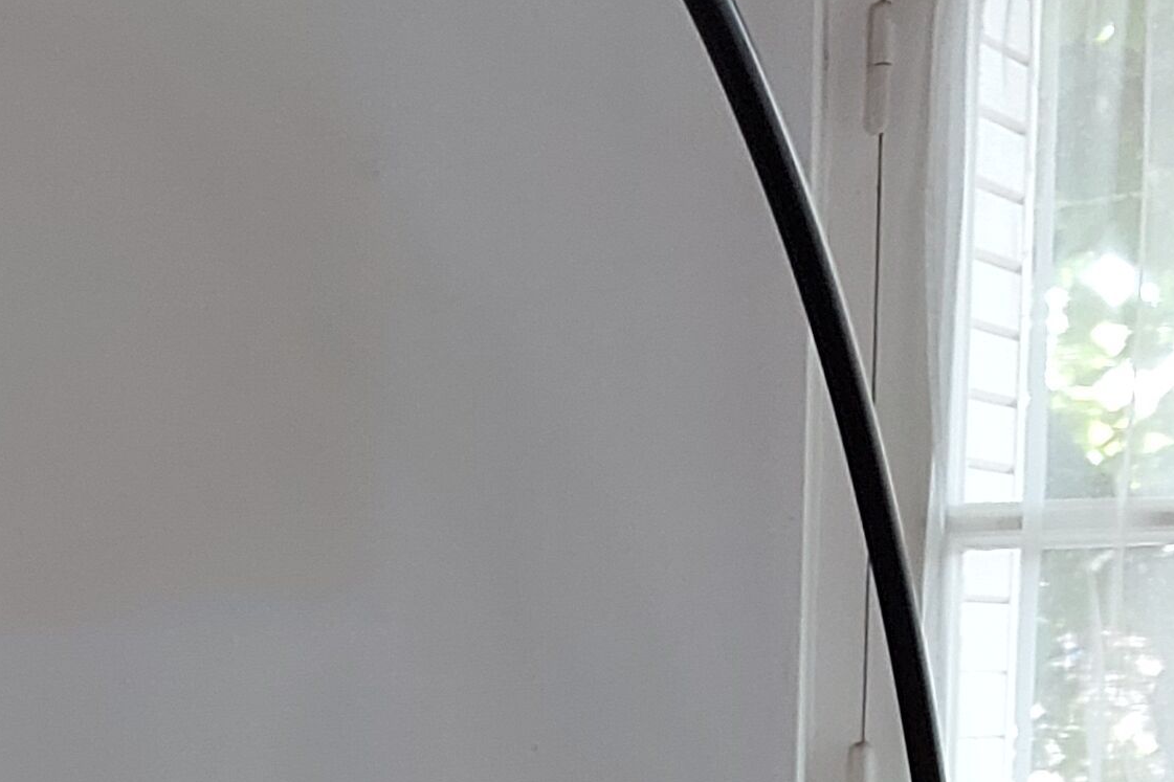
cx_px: 202
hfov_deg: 19.6
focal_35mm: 103
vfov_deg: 12.4
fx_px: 3358
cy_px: 1305
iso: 200
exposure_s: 1/40
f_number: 1.8
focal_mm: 5.23
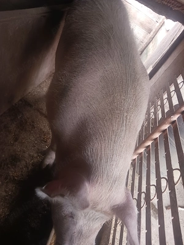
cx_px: 92
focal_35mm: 27
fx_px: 191
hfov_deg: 51.4
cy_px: 122
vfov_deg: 65.3
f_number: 1.8
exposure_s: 1/33.3
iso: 200
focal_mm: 4
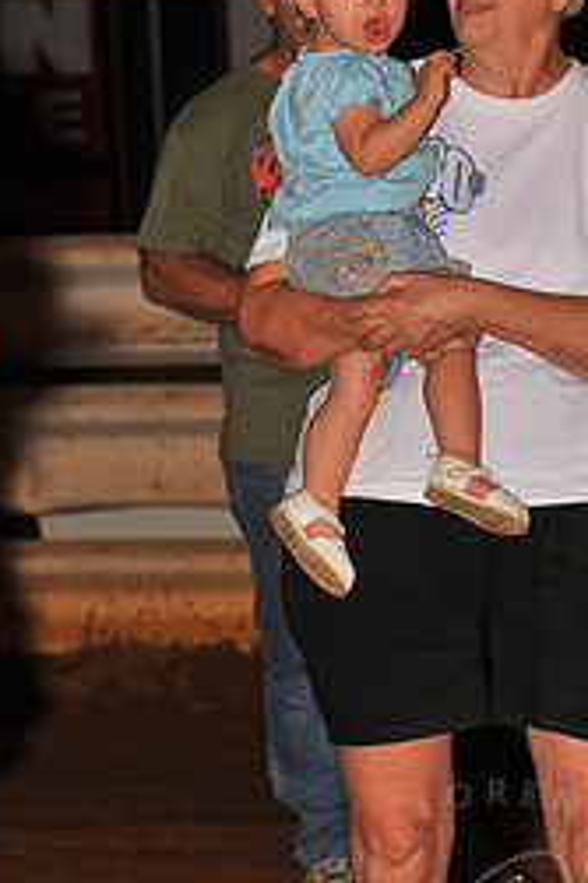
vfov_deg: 8.5
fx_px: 5937
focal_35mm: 242
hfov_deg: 5.7
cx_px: 496
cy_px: 549
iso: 500
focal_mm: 135
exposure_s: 1/320
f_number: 7.1
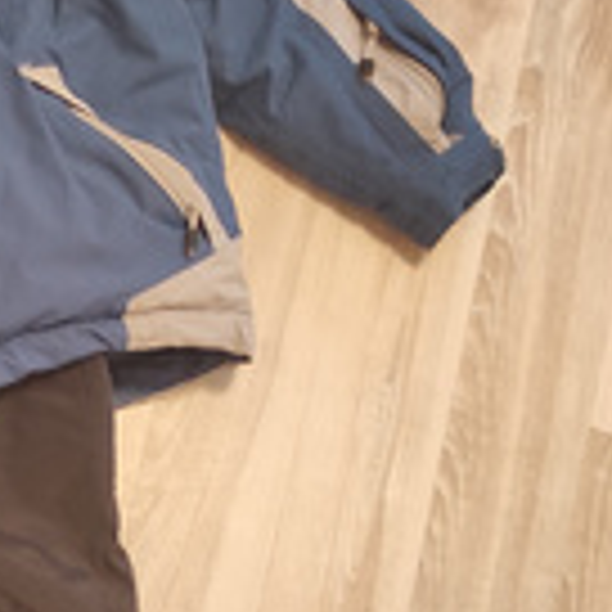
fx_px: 1620
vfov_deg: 21.1
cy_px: 504
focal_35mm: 81
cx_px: -162
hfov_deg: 19.8
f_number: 1.89
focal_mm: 5.43
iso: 1036
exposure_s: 1/20
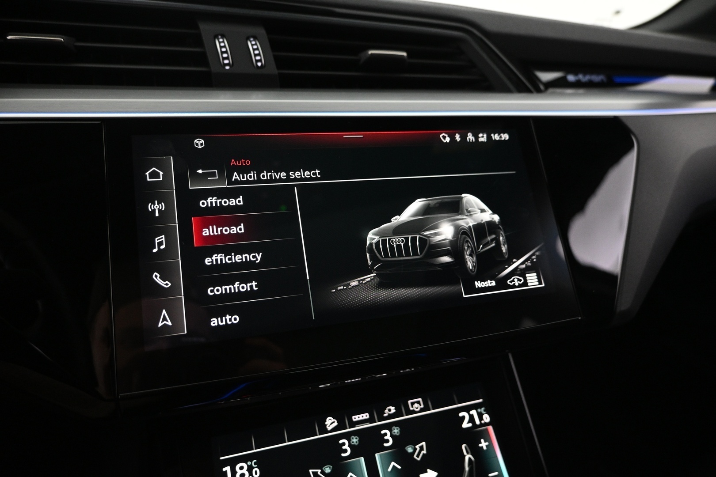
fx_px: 477
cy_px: 238
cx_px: 358
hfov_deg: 73.7
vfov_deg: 53.1
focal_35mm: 24
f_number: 3.5
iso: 1600
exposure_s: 1/50
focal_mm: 16
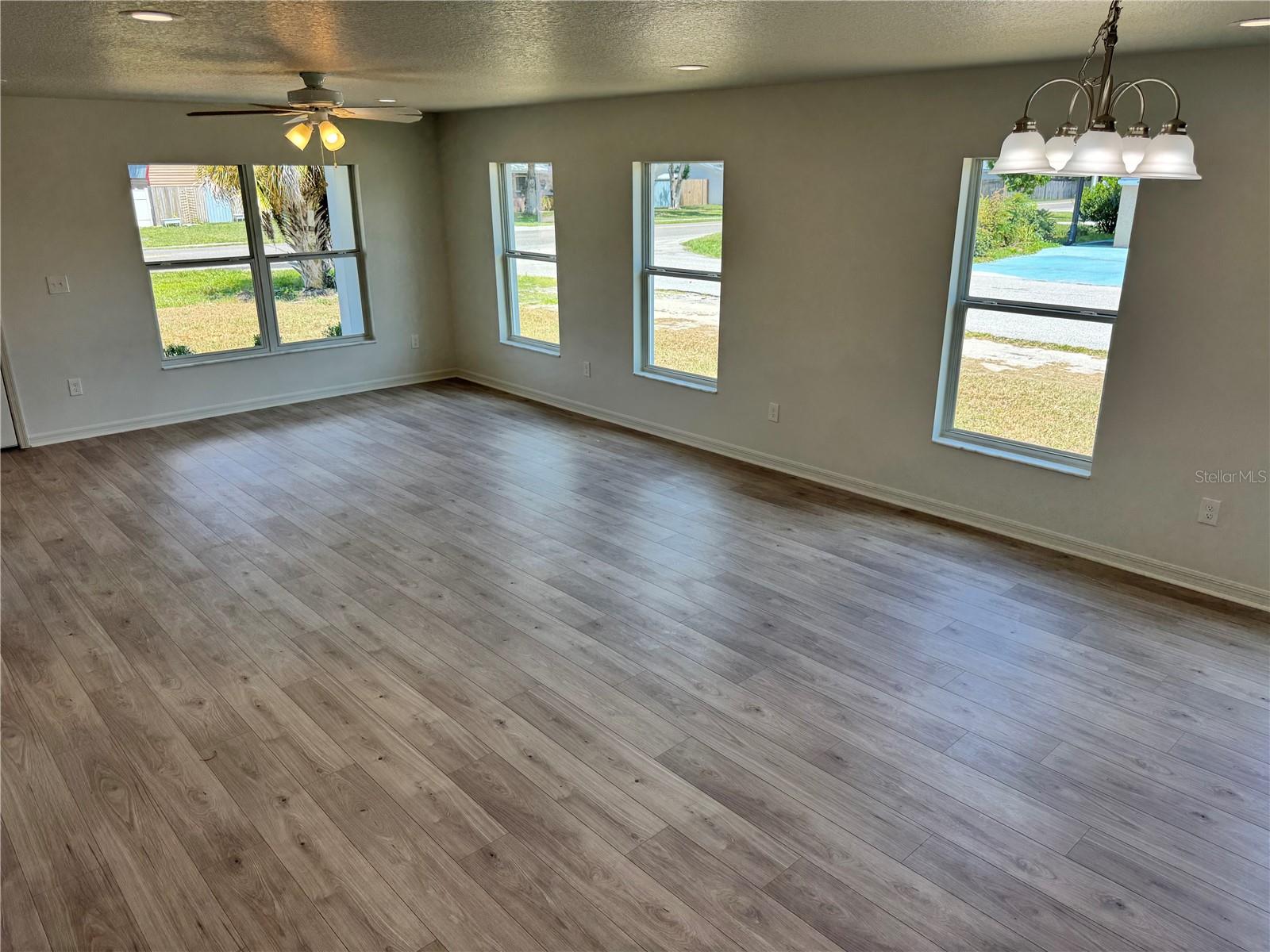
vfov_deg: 56.8
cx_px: 635
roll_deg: -0.2
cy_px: 476
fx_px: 881
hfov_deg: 71.6
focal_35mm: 24
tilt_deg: -18.7
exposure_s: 1/445
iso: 80
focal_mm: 6.76
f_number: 1.78
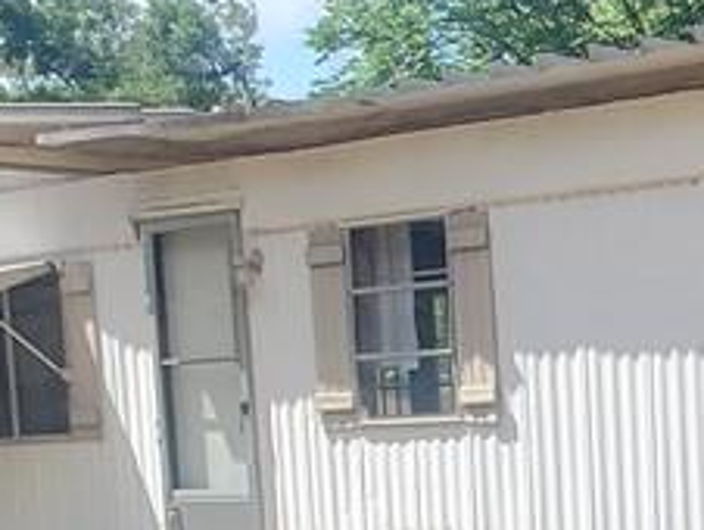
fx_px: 1873
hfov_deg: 18.6
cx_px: 1087
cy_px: 739
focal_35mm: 92
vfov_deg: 15.2
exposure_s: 1/497
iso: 50
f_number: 2.2
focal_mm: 1.8
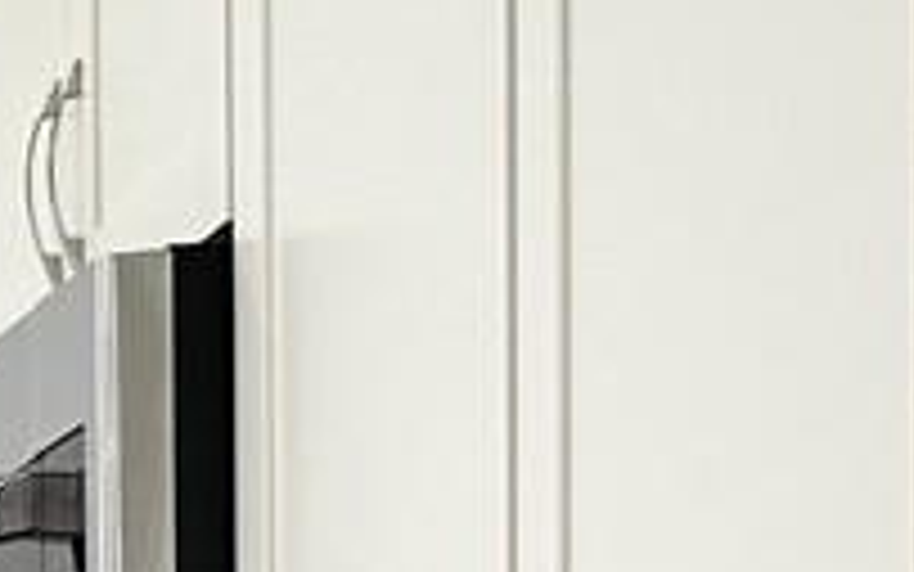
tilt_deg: -5.1
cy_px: 1716
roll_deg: +2.4
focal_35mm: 201
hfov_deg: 8.1
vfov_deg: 6.0
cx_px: -2229
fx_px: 5008
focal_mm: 6.86
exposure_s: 1/120
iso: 64
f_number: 1.78
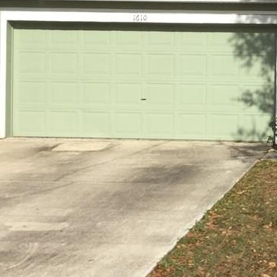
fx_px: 688
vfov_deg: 22.6
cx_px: 315
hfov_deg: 21.4
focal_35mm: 76
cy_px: 77
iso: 25
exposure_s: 1/1698
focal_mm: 3.3
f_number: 2.4
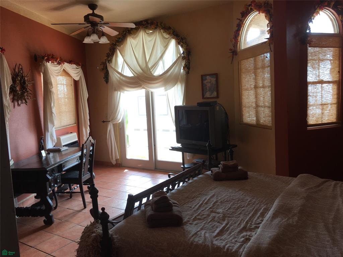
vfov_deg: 48.2
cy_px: 128
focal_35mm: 29
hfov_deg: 61.7
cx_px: 172
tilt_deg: -4.9
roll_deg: +2.7
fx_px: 287
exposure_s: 1/60
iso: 25
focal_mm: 4.15
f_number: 2.2
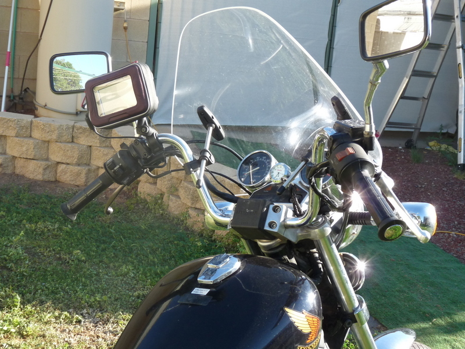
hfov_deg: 32.7
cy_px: 174
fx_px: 793
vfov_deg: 24.8
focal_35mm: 59
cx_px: 232
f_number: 4
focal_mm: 9
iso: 160
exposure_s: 1/250
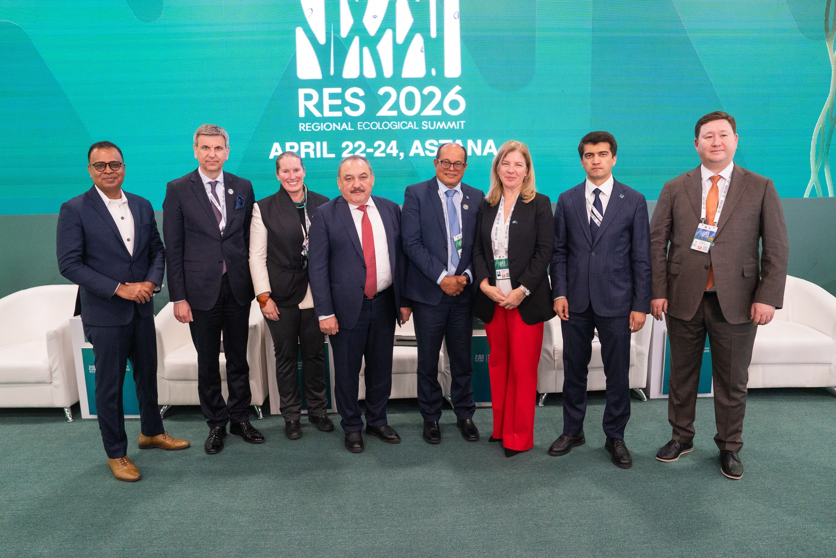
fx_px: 557
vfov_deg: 53.1
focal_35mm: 24
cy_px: 279
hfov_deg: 73.7
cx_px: 418
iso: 3200
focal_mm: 24
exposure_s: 1/200
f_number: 4
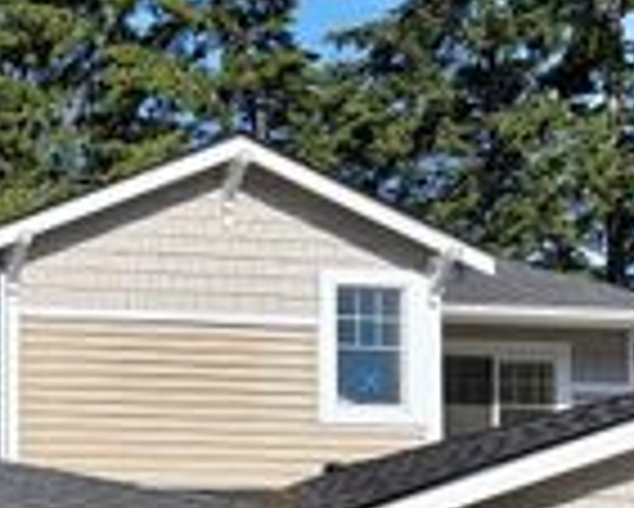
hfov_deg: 18.6
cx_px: -337
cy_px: 614
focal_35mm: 90
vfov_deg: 16.4
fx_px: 1690
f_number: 1.6
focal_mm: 5.96
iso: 50
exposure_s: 1/6329
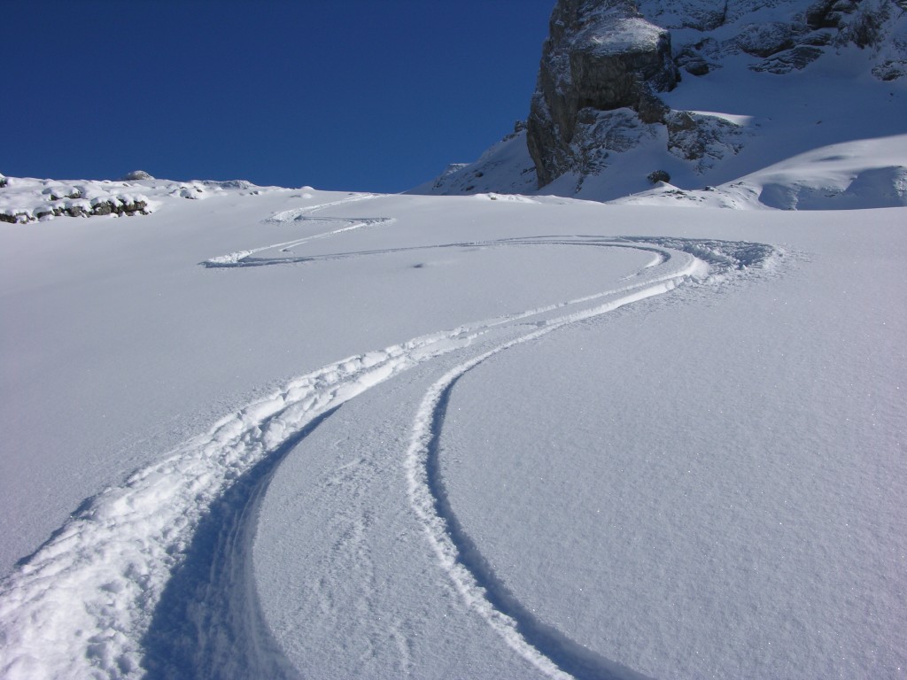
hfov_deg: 52.6
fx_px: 917
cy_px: 340
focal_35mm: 35
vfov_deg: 40.7
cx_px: 454
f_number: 7.1
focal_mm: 8.9
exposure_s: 1/438
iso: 50
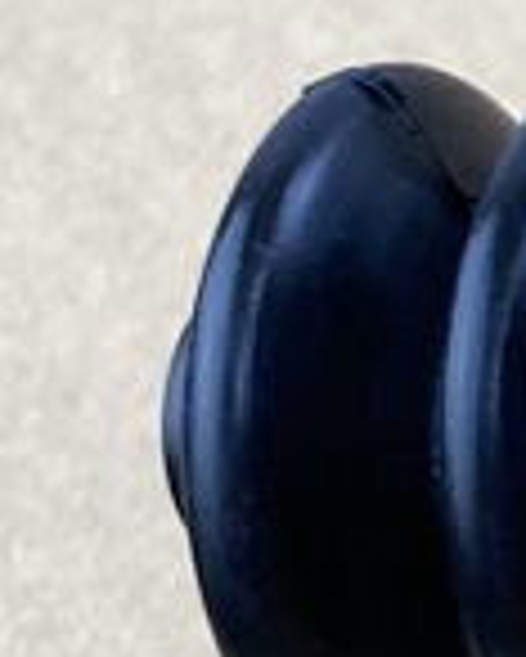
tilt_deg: -50.7
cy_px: 623
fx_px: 4082
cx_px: 2457
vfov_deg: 9.1
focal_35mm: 210
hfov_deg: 5.7
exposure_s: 1/100
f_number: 1.8
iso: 40
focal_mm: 4.25
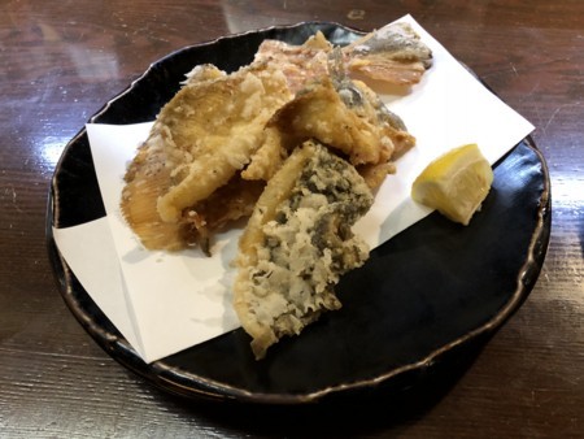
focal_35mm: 28
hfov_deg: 63.4
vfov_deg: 49.8
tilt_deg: -52.4
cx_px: 292
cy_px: 220
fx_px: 473
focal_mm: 4
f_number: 1.8
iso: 100
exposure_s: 1/11
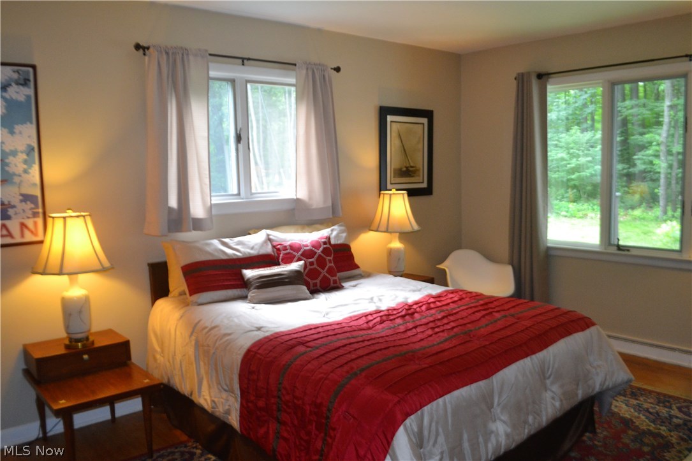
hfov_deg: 67.4
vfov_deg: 47.9
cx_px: 346
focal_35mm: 27
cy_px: 230
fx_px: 519
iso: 1100
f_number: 3.5
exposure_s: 1/60
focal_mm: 18
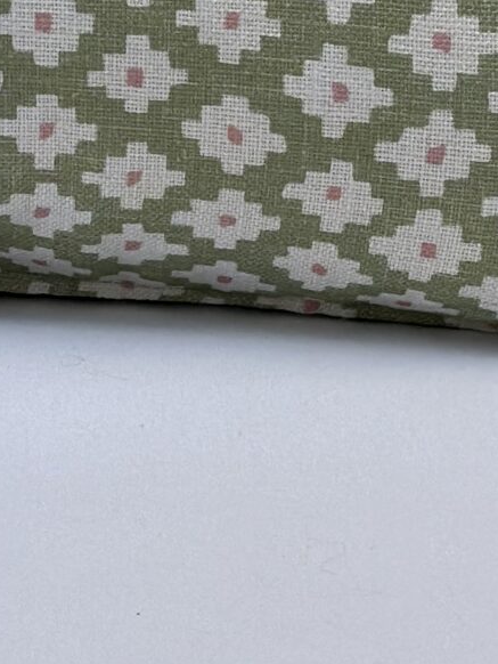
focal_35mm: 211
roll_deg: +1.7
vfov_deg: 8.9
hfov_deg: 7.0
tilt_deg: -13.9
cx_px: -174
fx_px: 4044
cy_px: -567
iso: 80
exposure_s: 1/407
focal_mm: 6.86
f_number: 1.78
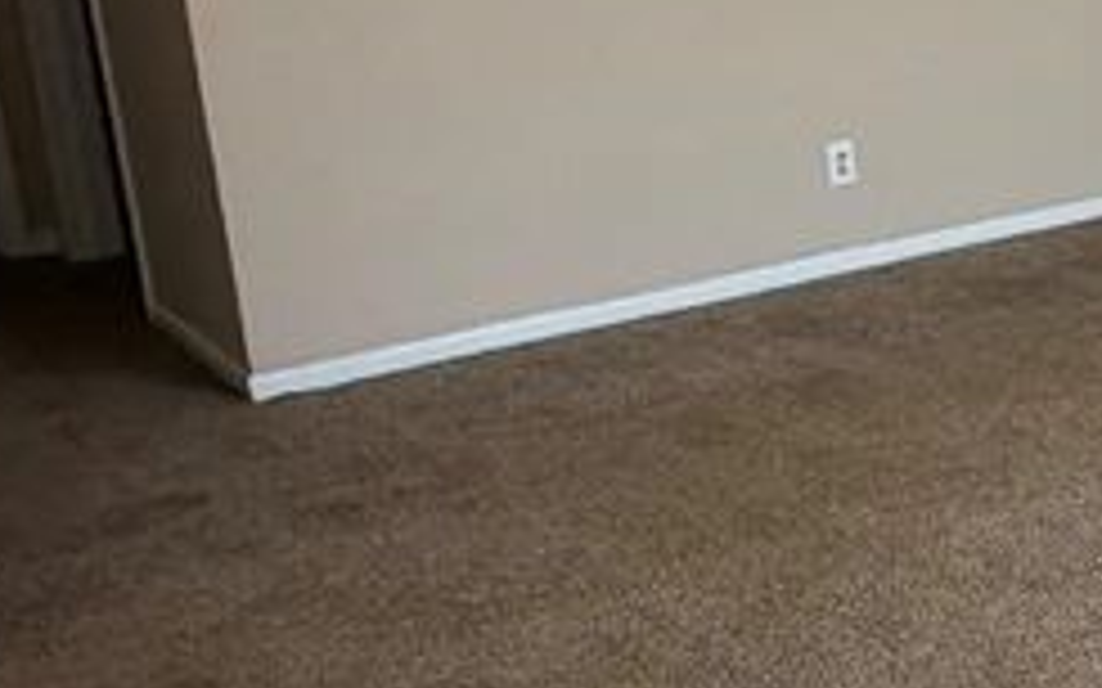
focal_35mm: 62
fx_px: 1862
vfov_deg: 20.8
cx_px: 1588
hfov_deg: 25.8
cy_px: 189
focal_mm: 2.22
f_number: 2.2
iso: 200
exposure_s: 1/120
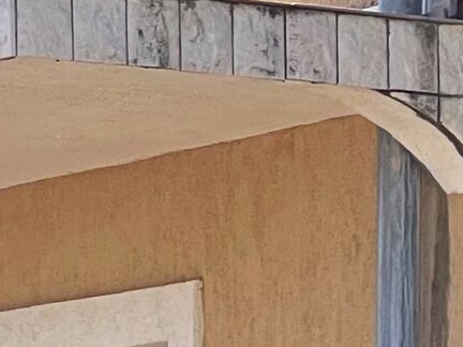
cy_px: 552
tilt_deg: +1.8
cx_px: 1184
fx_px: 5551
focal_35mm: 415
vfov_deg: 3.6
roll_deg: -0.4
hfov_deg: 4.6
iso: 20
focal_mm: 7.5
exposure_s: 1/564
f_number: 2.2
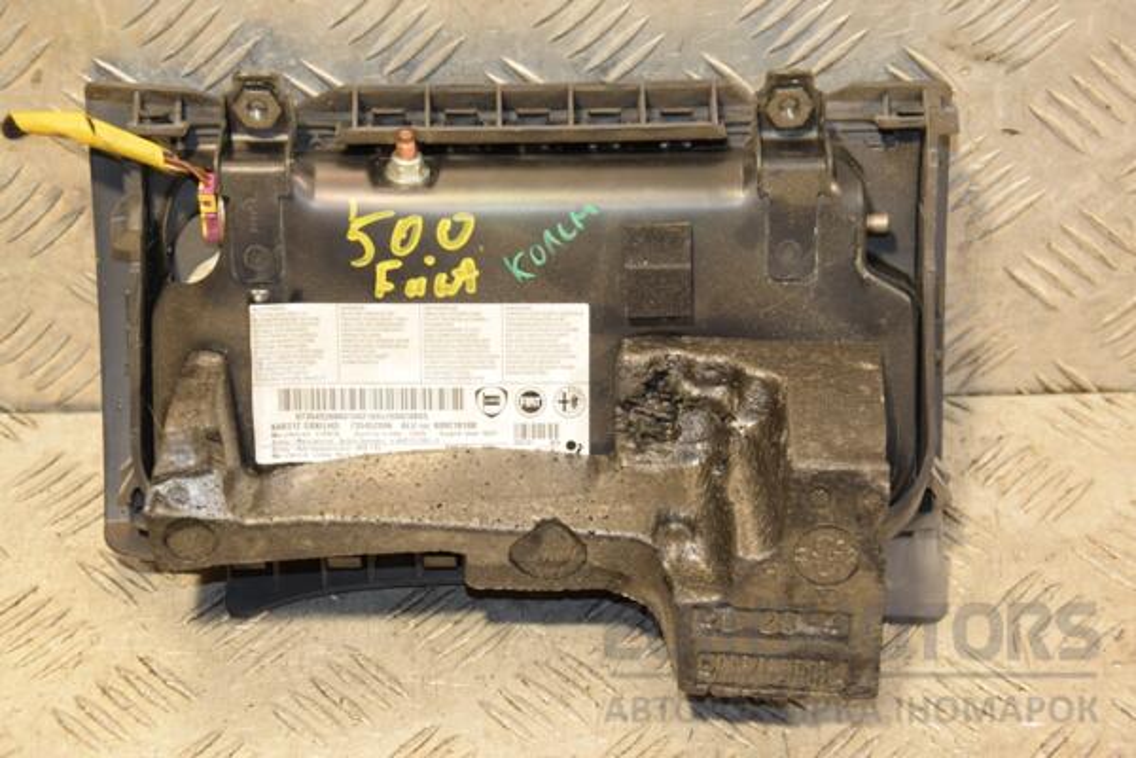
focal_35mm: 87
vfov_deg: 15.7
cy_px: 379
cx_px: 568
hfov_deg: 23.4
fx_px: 2745
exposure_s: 1/125
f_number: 5
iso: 800
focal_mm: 58
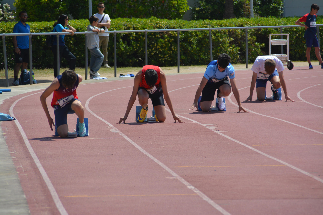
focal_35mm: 300
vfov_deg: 4.6
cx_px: 162
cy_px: 108
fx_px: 2691
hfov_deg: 6.9
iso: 400
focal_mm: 200
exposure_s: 1/1600
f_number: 6.3
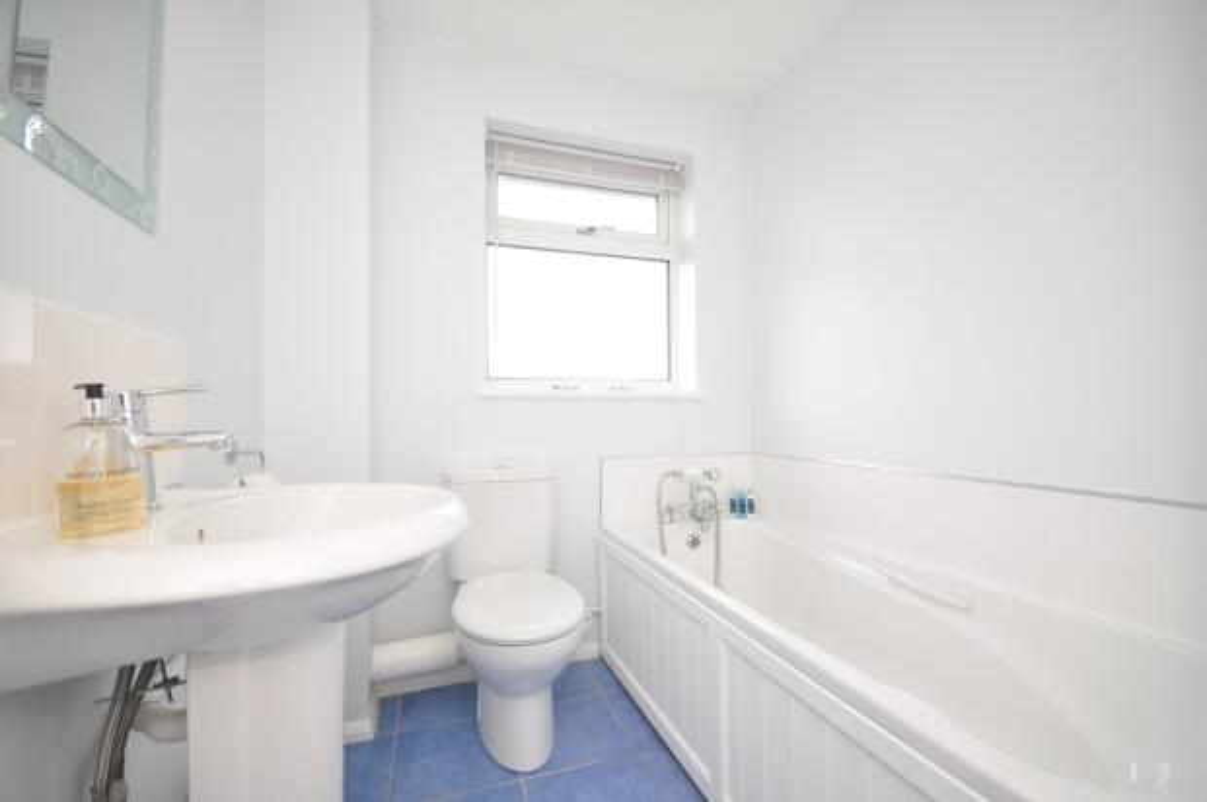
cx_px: 604
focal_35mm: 15
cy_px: 401
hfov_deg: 100.4
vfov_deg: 77.2
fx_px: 502
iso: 200
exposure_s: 1/60
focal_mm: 10
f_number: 4
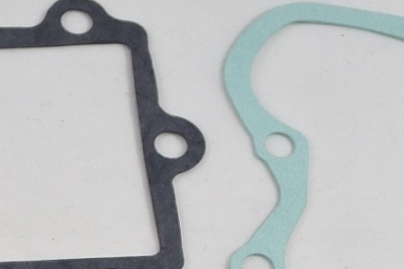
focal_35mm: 151
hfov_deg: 12.8
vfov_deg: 8.8
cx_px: -234
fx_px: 1694
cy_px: 424
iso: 400
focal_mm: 13.4
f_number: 4
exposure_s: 1/160
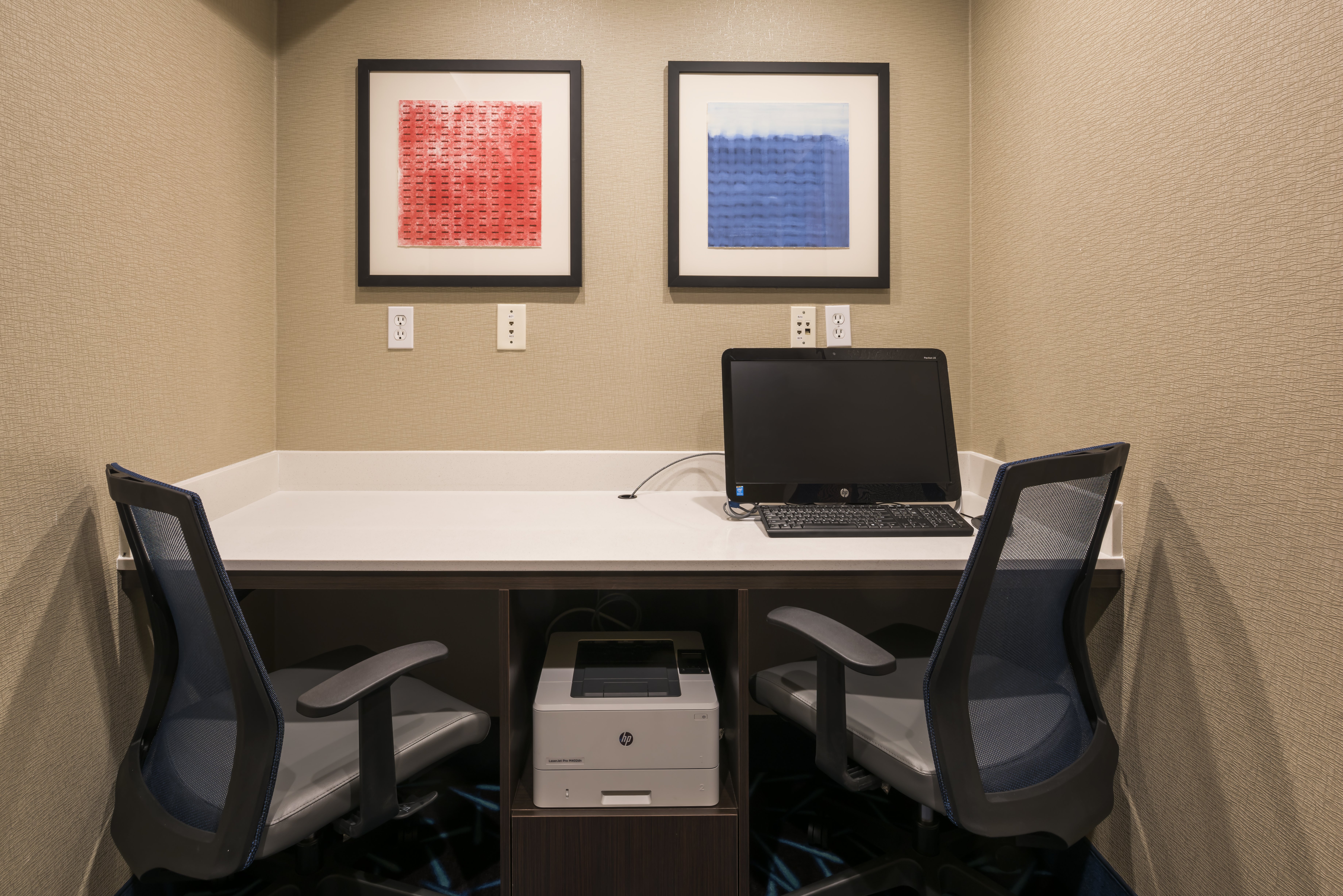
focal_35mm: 19
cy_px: 448
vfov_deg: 64.6
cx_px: 672
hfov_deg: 86.9
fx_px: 709
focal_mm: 19
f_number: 13
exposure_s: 2
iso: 100
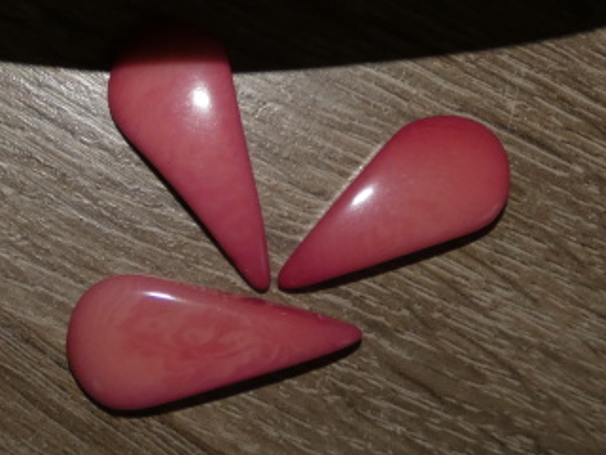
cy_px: 99
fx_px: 875
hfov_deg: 38.2
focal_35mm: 50
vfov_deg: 28.6
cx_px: 329
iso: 160
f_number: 3.3
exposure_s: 1/60
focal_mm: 5.3
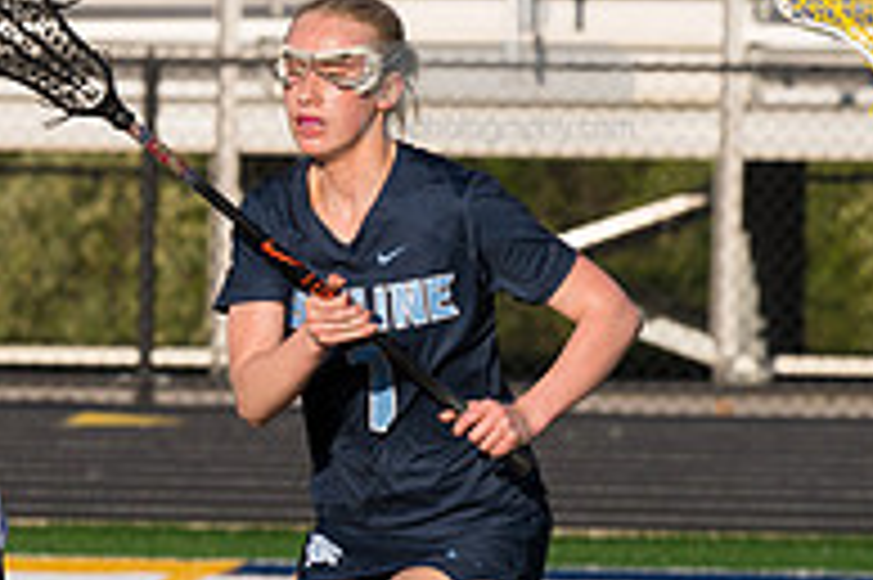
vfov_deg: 1.5
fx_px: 21685
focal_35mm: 895
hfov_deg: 2.3
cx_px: -140
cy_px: 602
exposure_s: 1/1600
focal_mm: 200
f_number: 5.6
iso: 250
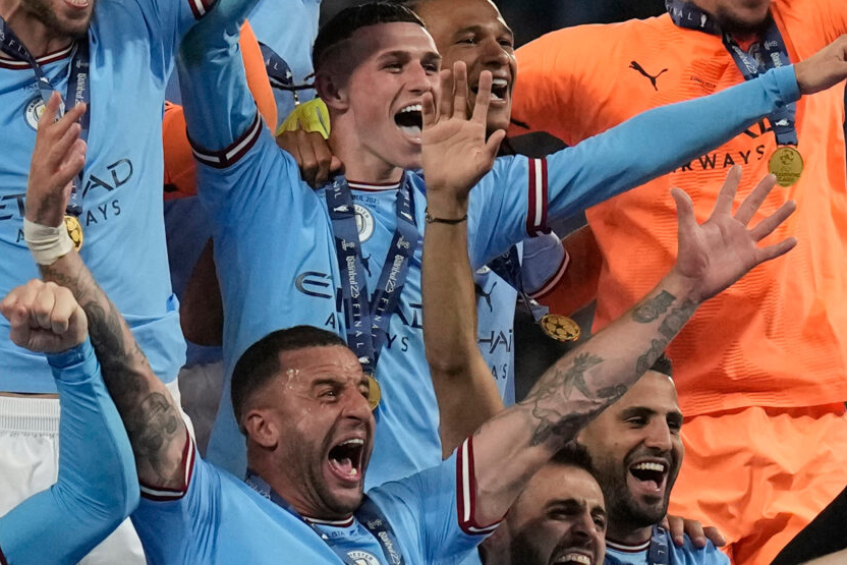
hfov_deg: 4.6
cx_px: -226
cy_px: 159
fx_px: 10495
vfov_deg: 3.1
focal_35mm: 446
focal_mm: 145
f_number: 3.5
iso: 3200
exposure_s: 1/2000
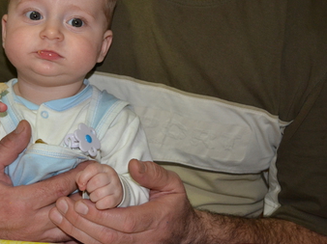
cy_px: 70
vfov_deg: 20.1
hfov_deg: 26.4
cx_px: 73
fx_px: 687
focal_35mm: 73
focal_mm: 31
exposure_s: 1/60
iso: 1100
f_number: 4.2
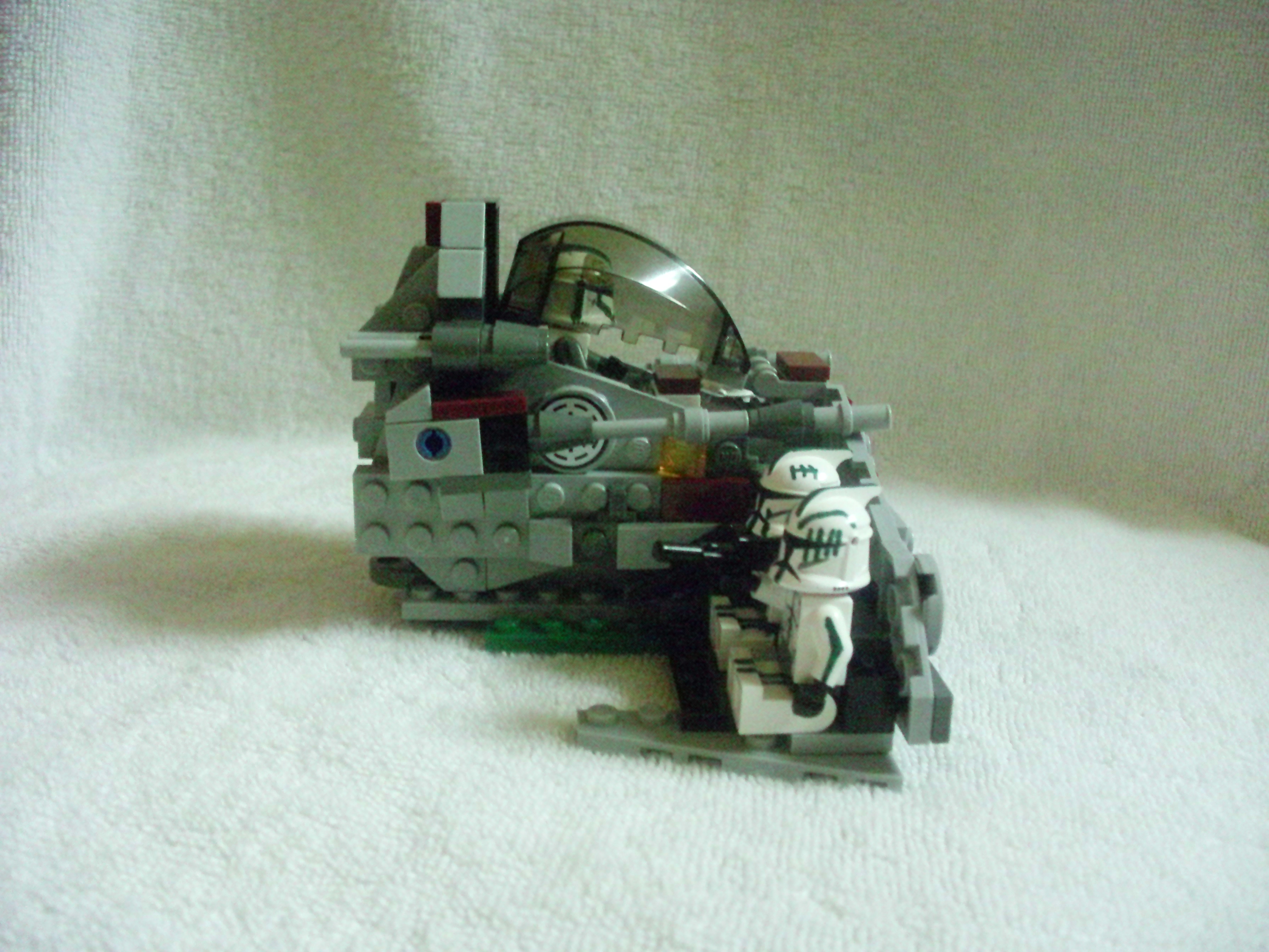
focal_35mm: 38
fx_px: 1393
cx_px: 634
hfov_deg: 49.0
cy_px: 476
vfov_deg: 37.7
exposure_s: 1/18
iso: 1600
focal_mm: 6.3
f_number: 3.1
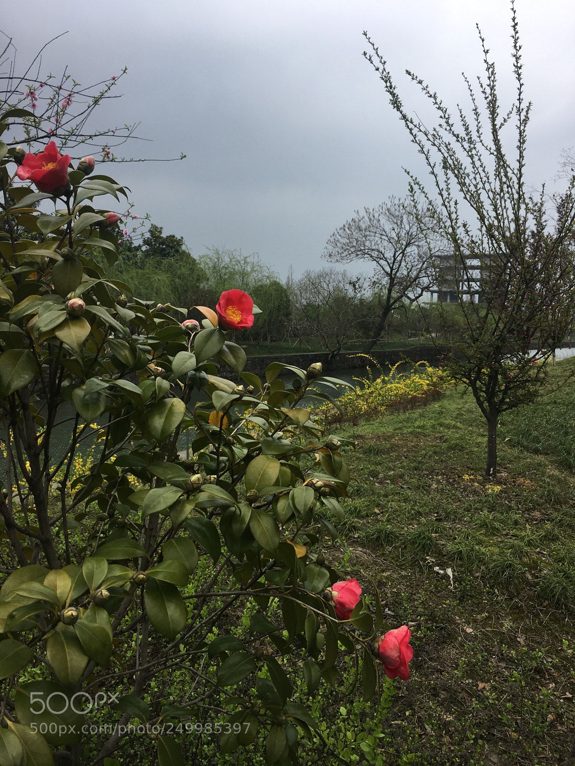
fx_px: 642
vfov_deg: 61.7
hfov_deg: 48.2
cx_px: 288
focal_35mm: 29
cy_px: 383
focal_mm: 4.15
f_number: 2.2
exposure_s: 1/1221
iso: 25
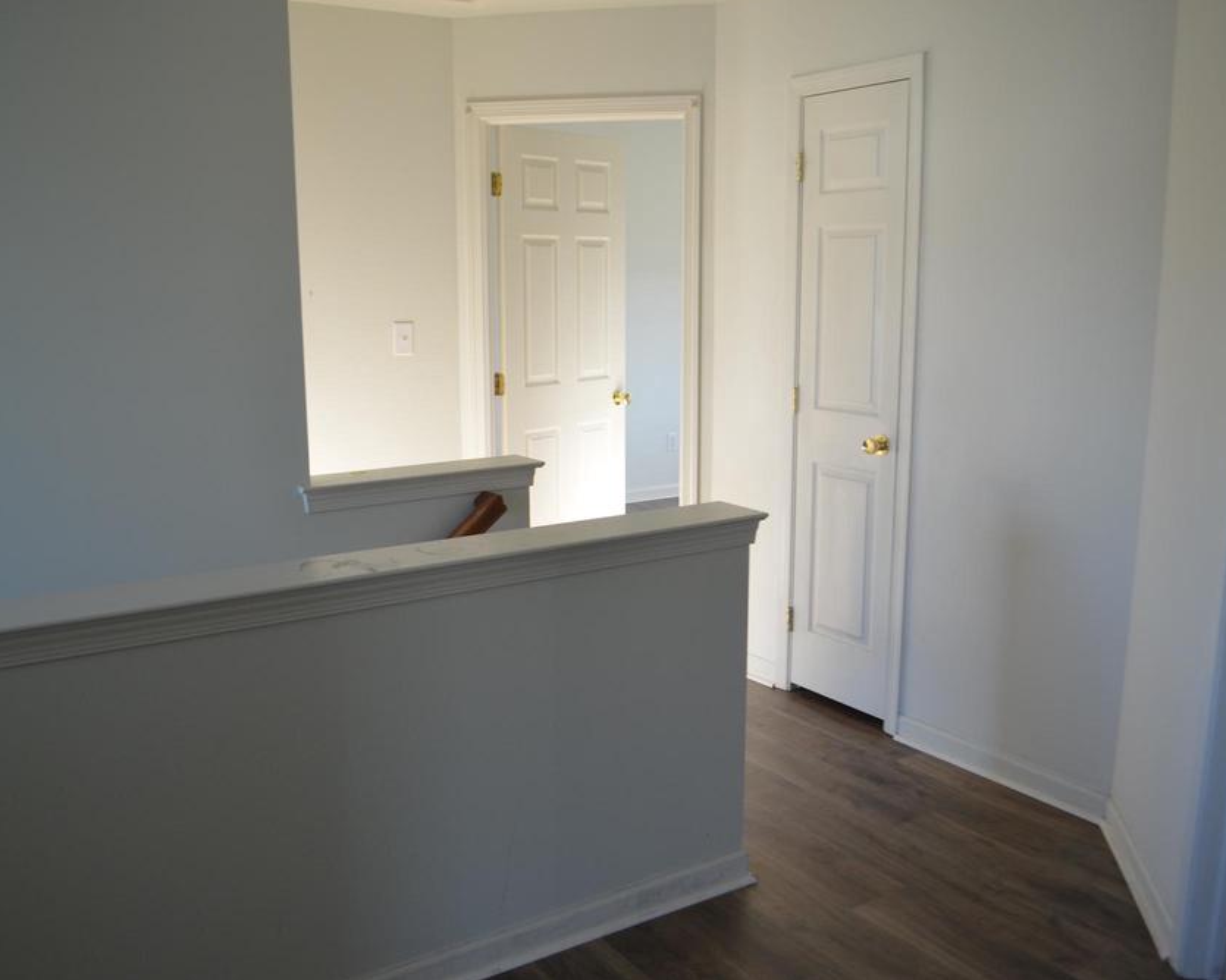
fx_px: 1125
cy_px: 486
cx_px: 561
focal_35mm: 31
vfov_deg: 47.1
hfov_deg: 57.1
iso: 400
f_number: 4
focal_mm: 18
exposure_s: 1/60
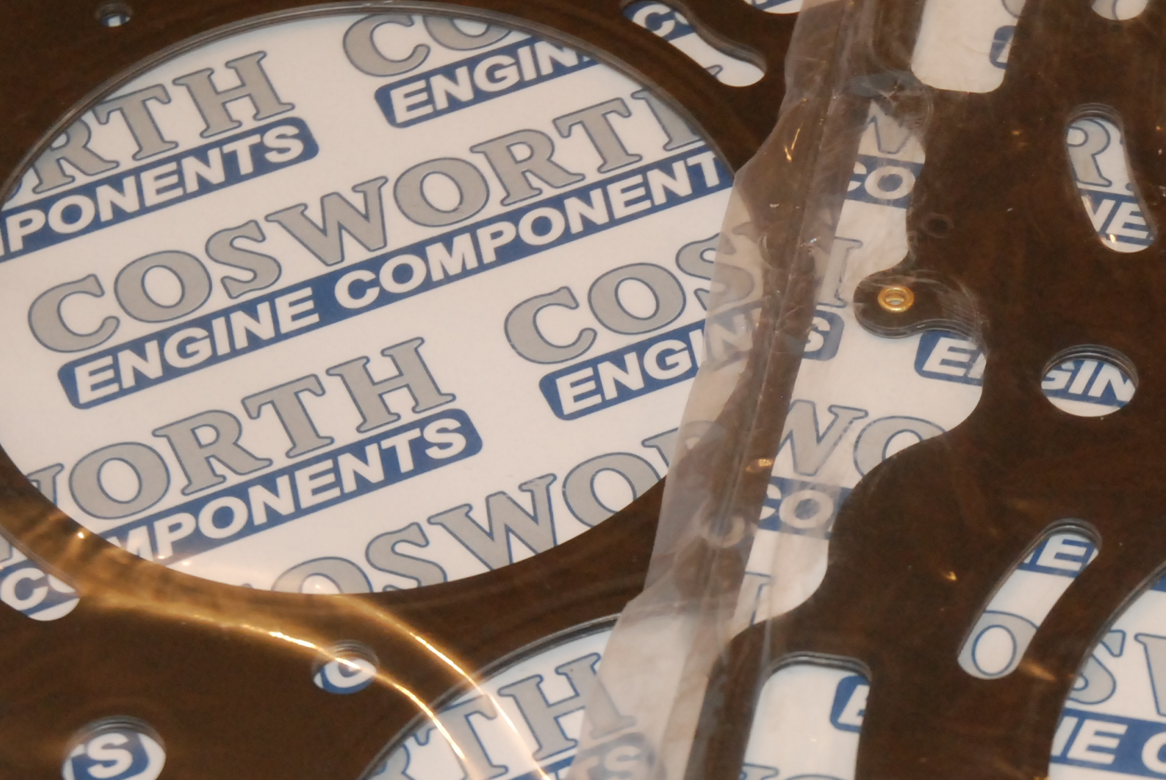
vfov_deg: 10.0
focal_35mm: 138
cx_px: 893
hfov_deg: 14.8
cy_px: 566
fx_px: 4475
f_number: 5
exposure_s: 1/60
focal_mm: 40
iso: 800
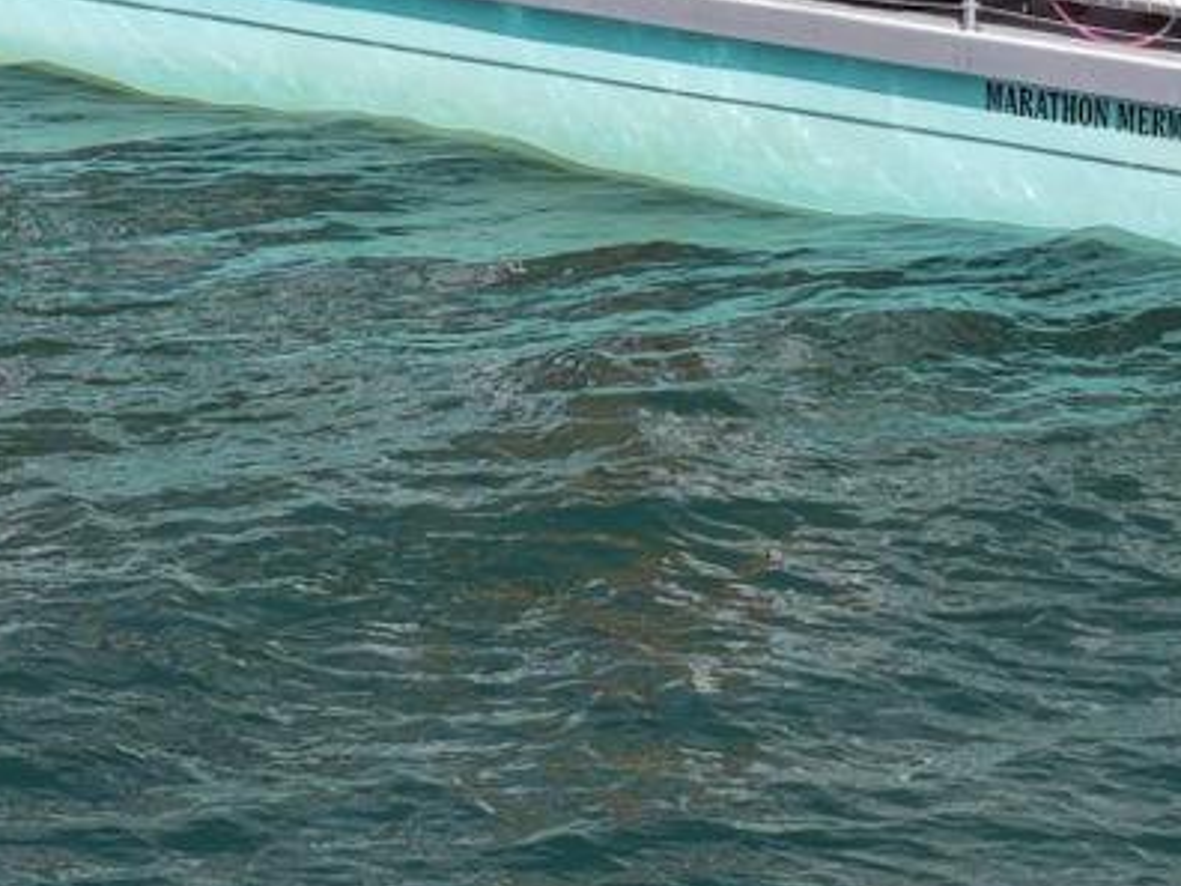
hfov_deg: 5.8
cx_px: 784
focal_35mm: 339
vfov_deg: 4.3
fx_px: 11566
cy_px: -1214
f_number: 2.8
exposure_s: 1/2000
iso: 100
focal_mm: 19.35
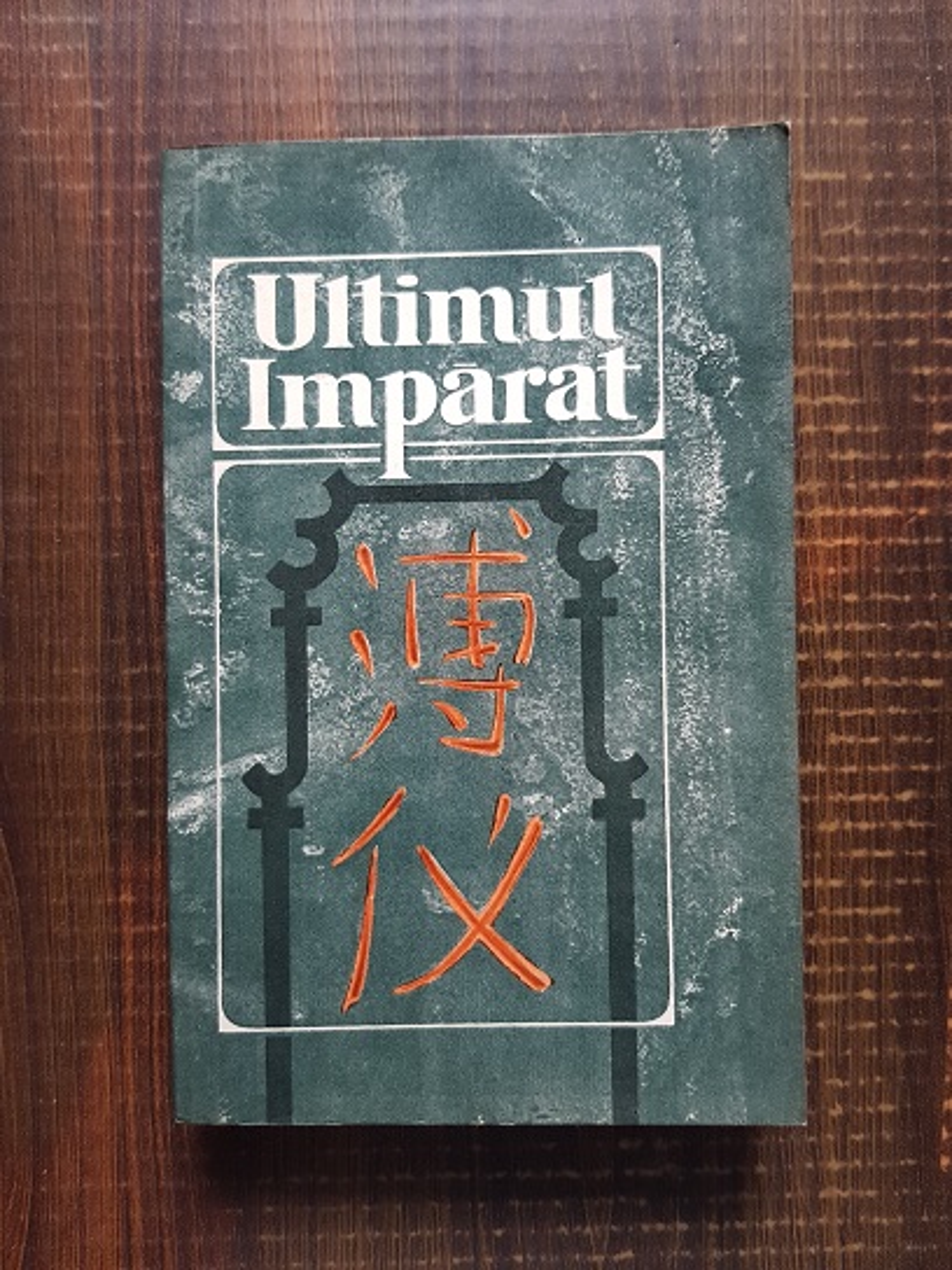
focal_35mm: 26
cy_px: 635
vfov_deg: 67.3
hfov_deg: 53.1
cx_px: 476
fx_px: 953
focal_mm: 4.3
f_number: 1.7
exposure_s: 1/17
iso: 200
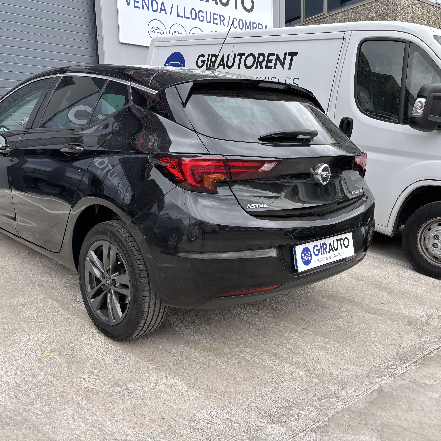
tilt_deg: -7.8
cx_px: 184
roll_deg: +2.1
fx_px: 447
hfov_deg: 52.3
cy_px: 219
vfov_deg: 52.5
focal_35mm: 31
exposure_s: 1/559
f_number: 1.6
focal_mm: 5.96
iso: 50
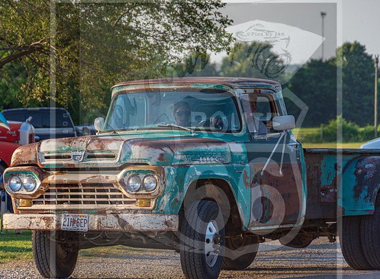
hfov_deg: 8.8
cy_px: 143
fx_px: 2463
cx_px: 176
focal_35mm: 226
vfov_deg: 6.5
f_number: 5.6
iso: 100
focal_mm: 135
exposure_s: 1/250
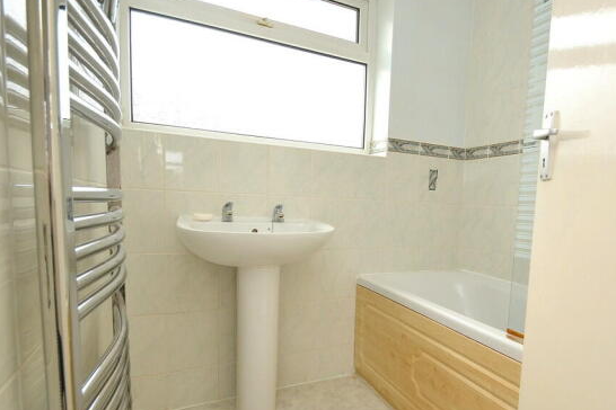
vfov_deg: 67.1
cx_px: 365
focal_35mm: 18
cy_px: 230
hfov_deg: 89.0
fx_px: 308
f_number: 5
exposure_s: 1/100
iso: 400
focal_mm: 10
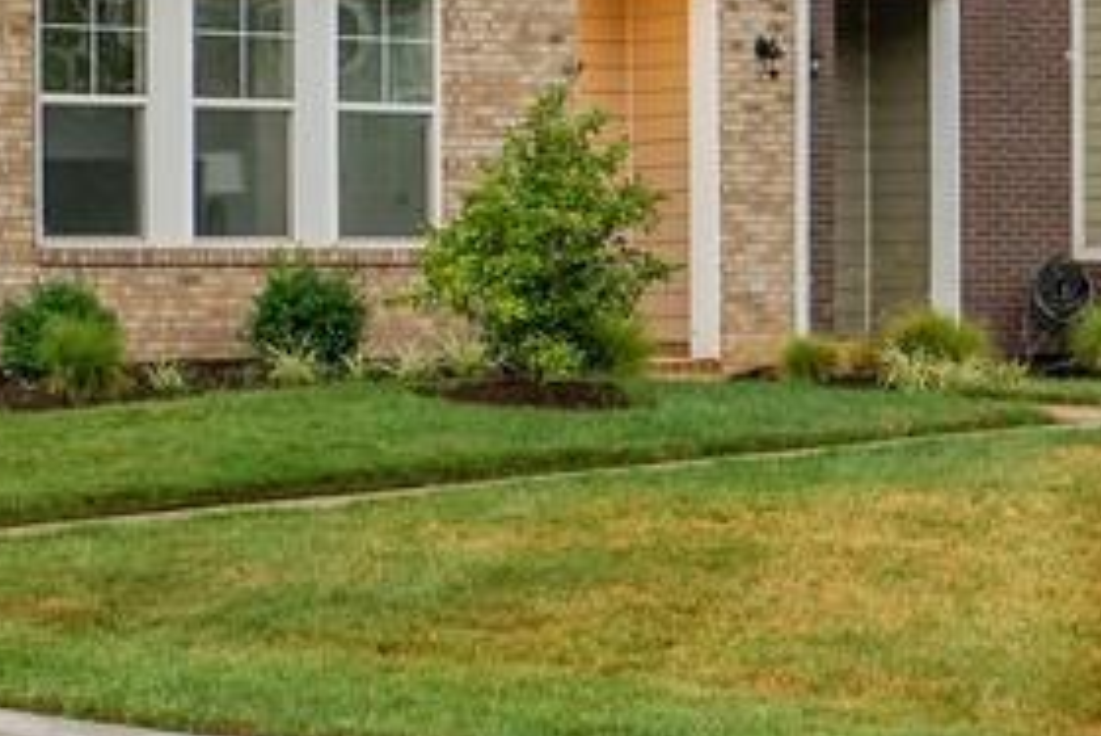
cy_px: -592
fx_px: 3917
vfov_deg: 10.1
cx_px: 189
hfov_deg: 15.9
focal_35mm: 128
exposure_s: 1/50
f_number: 9
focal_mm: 35
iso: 800
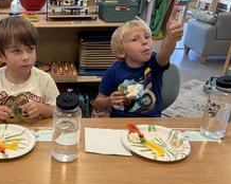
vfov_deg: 34.6
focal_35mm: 43
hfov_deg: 40.3
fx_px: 294
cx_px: 31
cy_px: 118
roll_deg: +0.4
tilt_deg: -29.0
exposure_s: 1/60
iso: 320
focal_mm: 6.76
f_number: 1.78
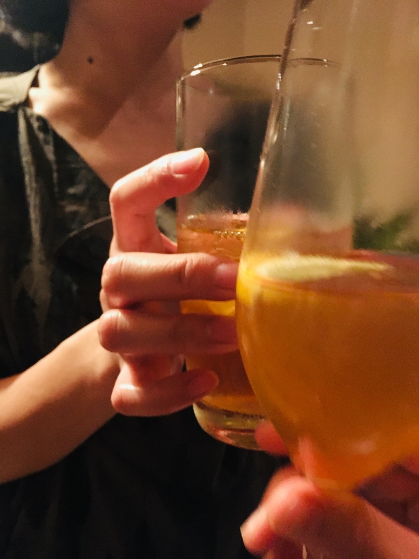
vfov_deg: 61.7
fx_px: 468
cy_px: 280
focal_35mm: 29
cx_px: 210
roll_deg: -0.5
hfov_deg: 48.2
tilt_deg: -12.4
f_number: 2.2
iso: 500
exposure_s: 1/17
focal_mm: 4.15
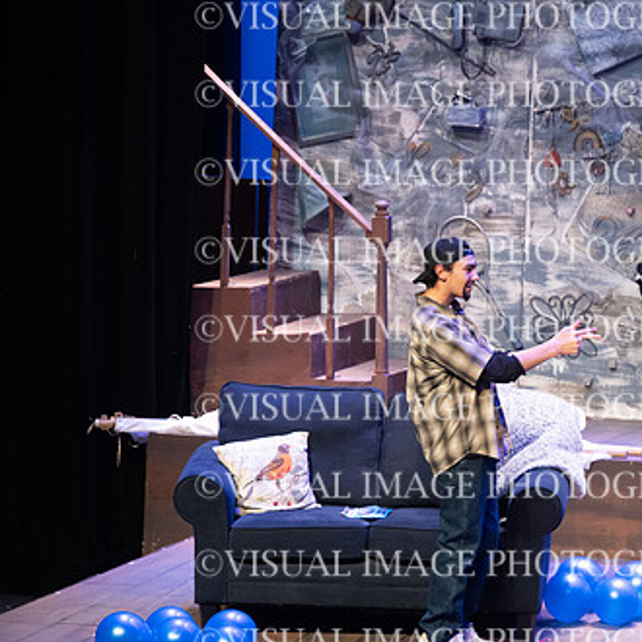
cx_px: 477
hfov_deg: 4.3
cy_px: 368
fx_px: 8456
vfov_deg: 4.3
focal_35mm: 403
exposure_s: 1/160
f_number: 6
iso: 4500
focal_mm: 270
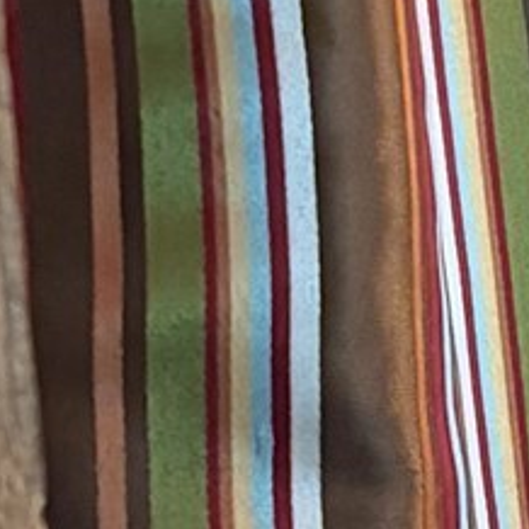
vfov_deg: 9.4
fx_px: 3233
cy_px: 301
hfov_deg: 7.7
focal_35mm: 187
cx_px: 1771
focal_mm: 6.76
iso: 1000
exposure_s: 1/40
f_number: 1.78
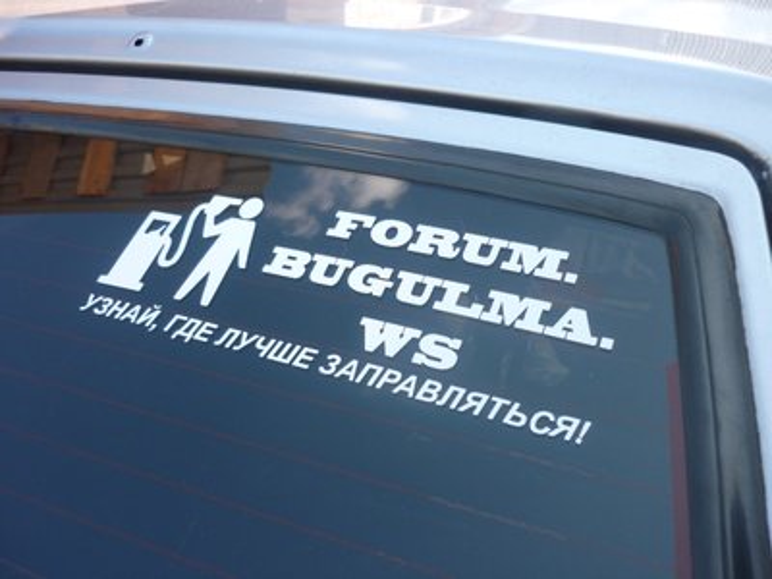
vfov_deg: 42.9
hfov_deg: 55.4
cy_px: 290
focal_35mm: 33
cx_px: 386
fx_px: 736
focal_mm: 5.5
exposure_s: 1/250
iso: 80
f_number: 2.8
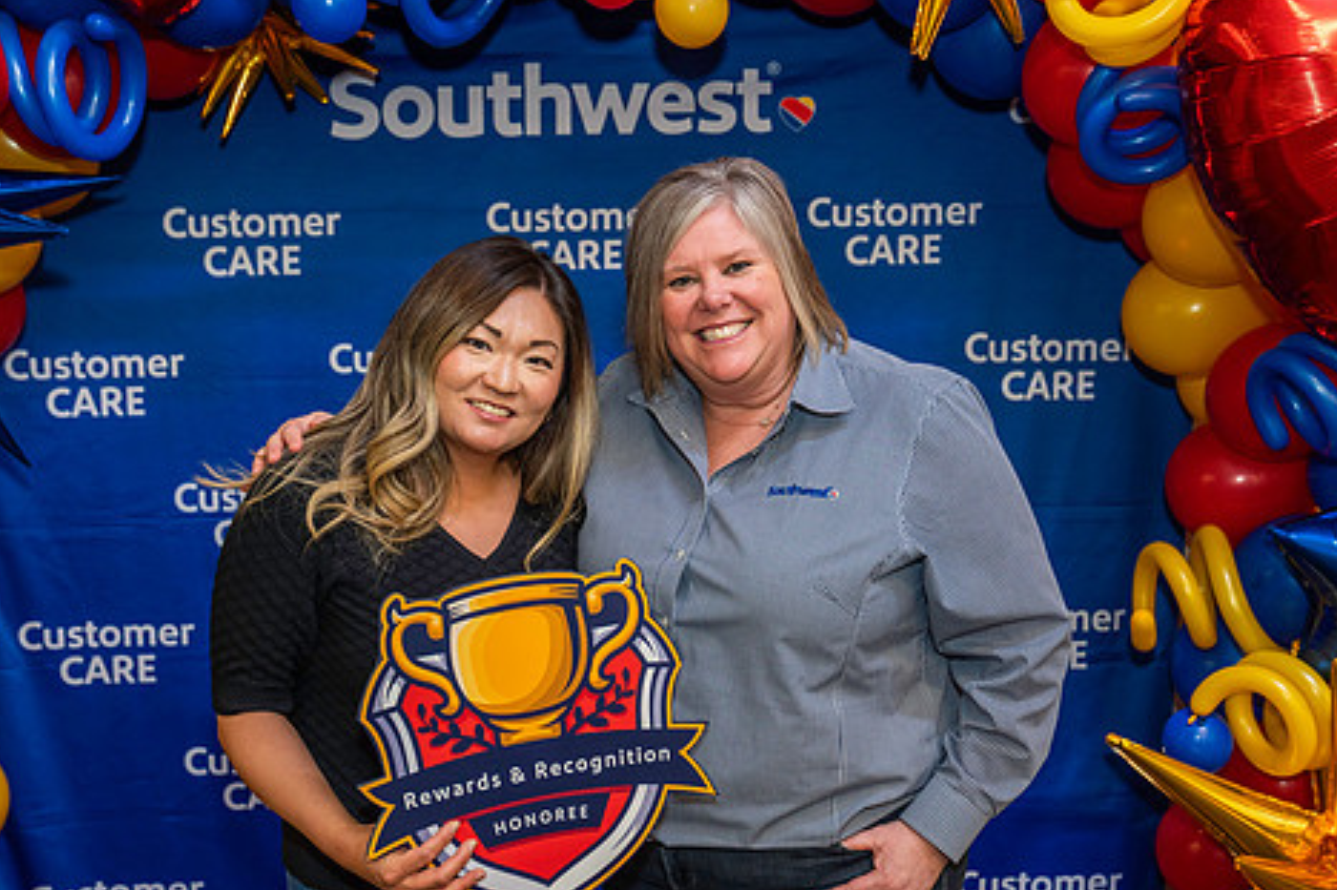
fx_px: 1708
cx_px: 601
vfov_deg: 29.2
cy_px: 514
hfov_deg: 42.7
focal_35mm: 46
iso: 1250
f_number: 4
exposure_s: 1/160
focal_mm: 37
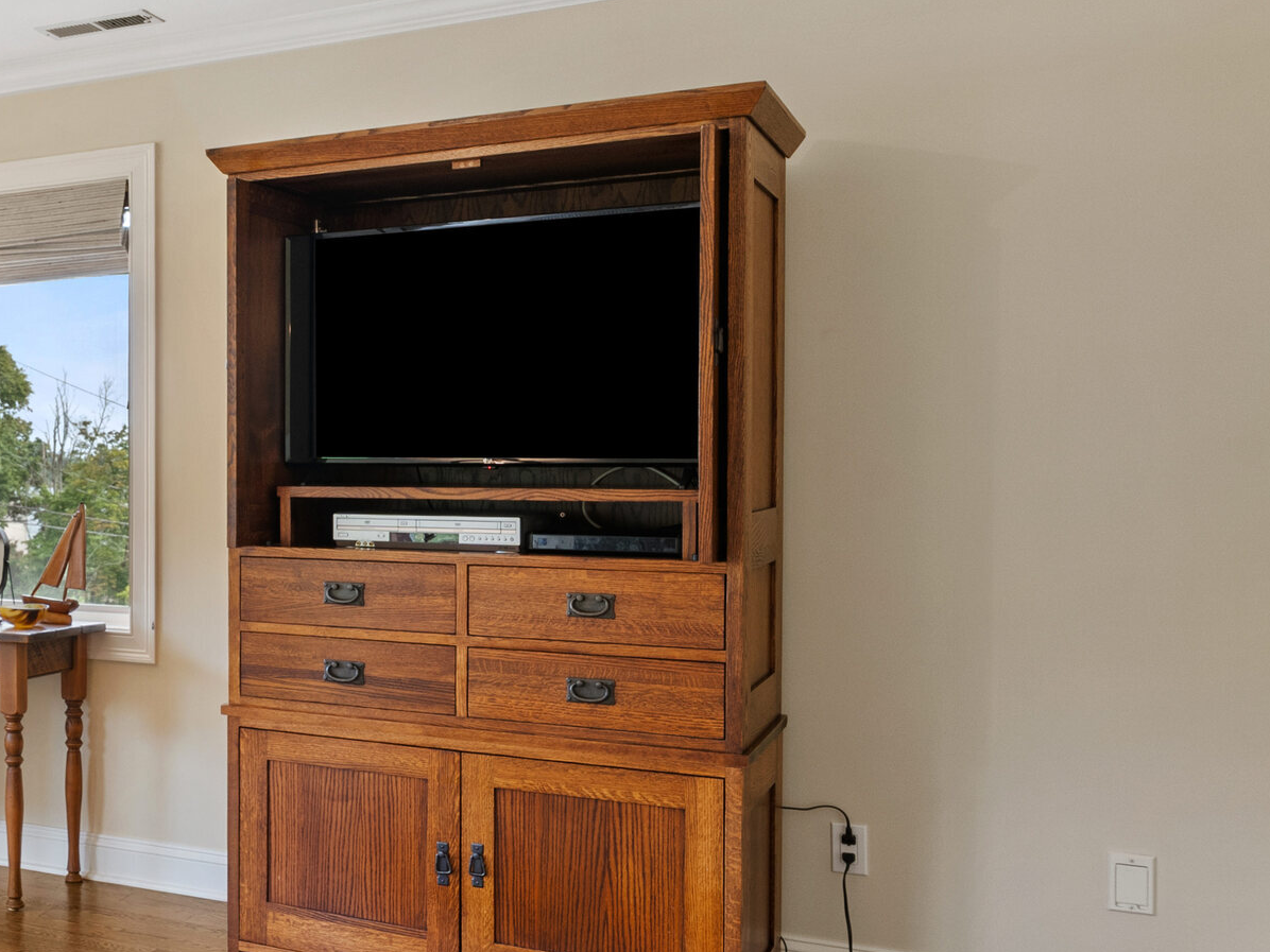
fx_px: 1541
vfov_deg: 34.3
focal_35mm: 42
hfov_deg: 38.9
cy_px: 447
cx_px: -39
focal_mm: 17
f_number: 8
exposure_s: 1/6
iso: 320
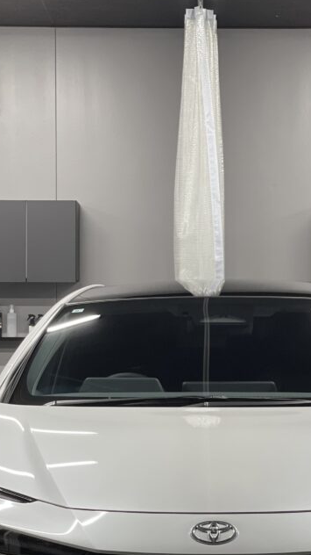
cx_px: 225
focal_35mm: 113
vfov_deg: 18.9
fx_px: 1658
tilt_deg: +0.3
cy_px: 356
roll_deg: +0.4
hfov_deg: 10.7
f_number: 2.2
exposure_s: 1/120
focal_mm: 7.5
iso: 160
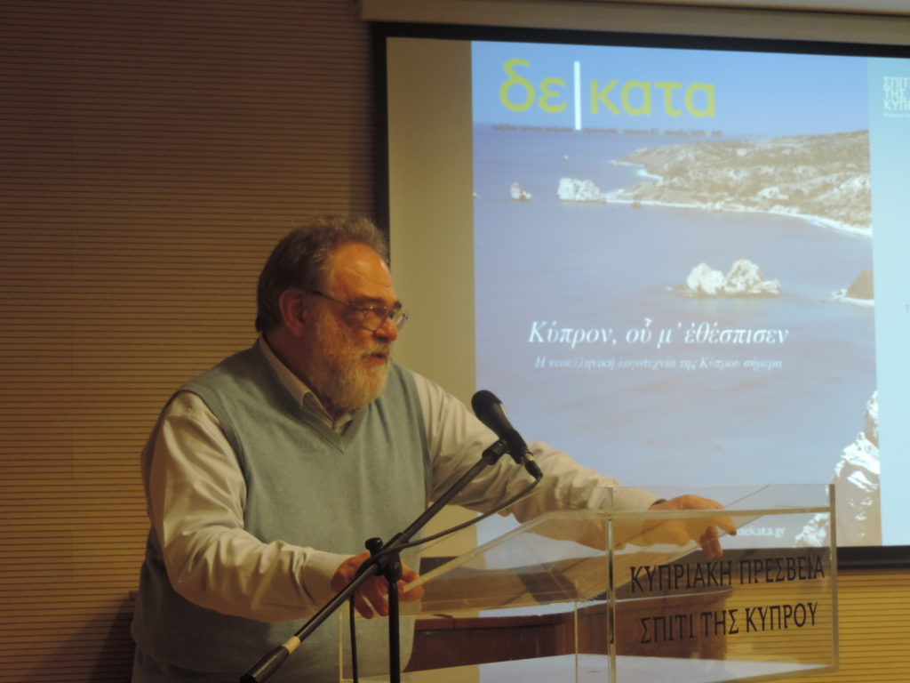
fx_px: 2366
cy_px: 342
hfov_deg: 21.8
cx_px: 455
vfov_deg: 16.4
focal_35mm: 90
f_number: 4.1
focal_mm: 16
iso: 400
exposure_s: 1/25
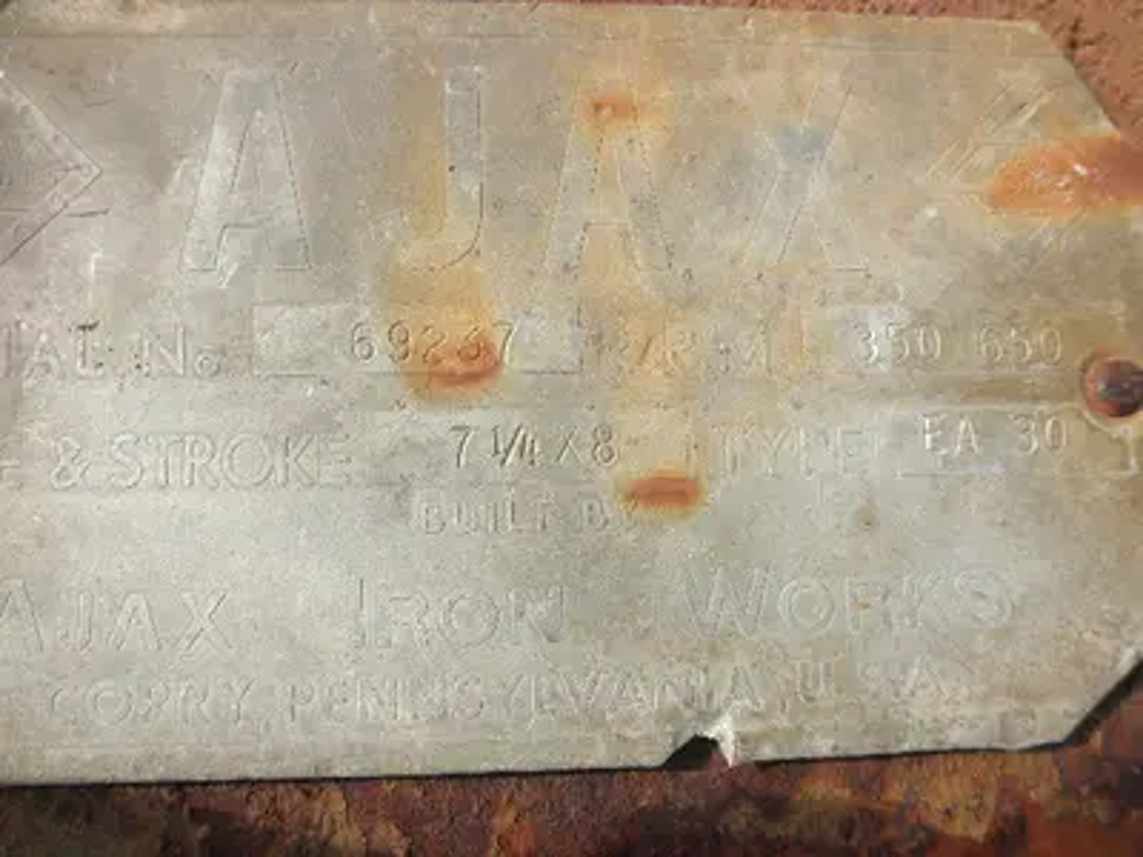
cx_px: 572
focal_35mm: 28
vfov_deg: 49.7
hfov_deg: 63.4
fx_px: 925
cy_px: 428
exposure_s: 1/320
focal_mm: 5
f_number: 3
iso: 64
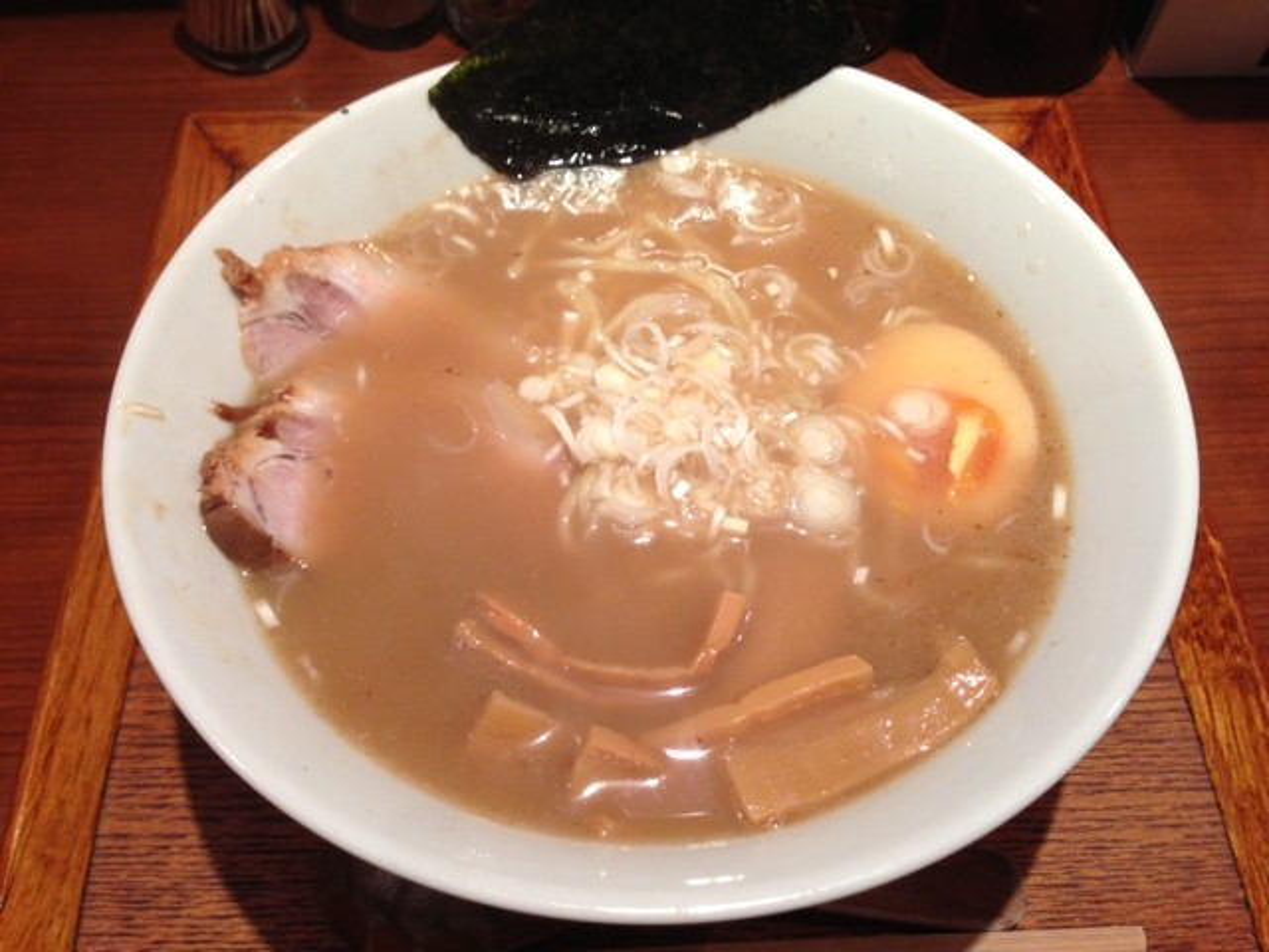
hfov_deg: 55.4
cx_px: 634
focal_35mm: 33
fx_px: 1210
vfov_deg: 42.9
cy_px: 476
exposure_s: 1/20
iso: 80
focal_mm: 4.13
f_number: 2.4
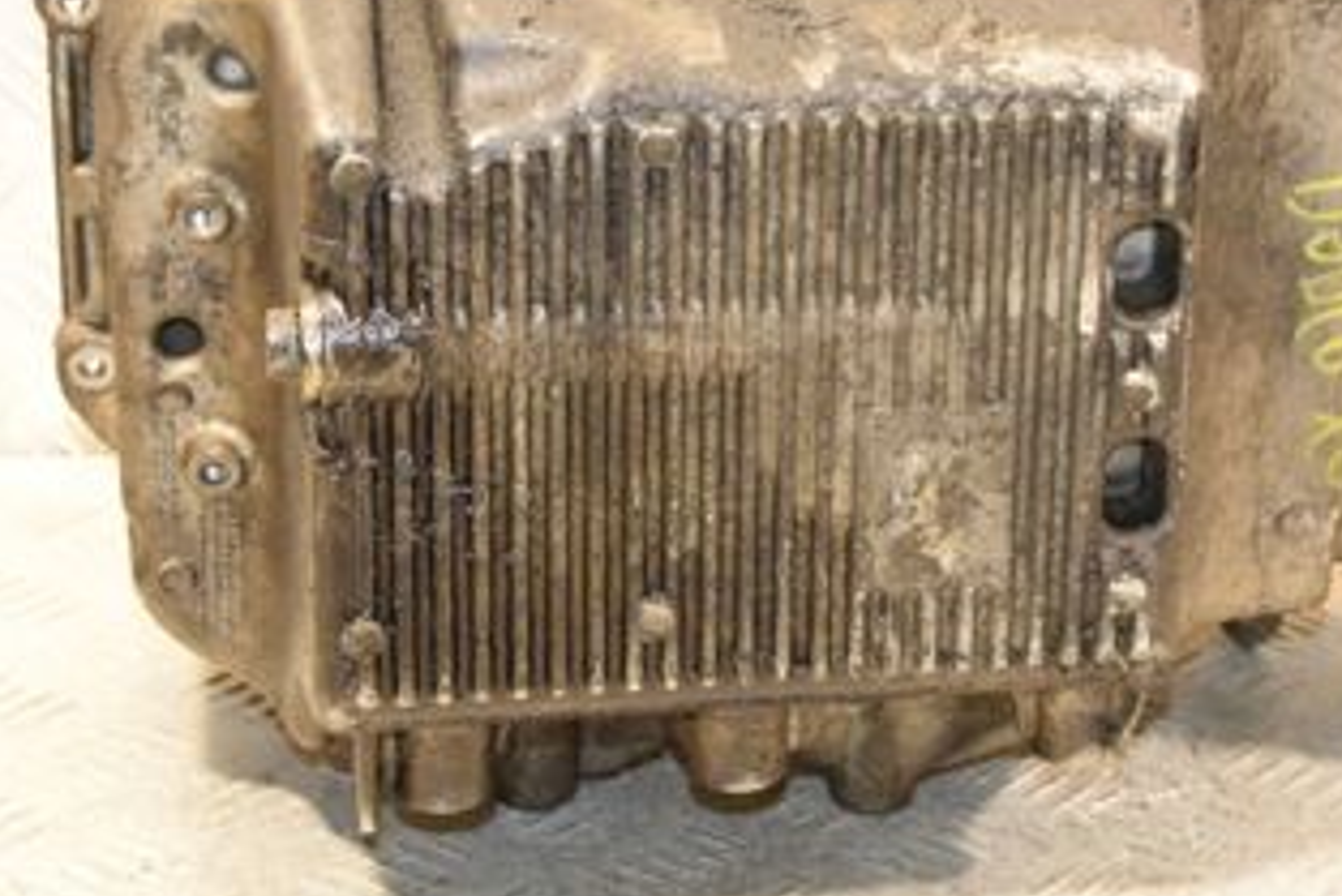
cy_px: 232
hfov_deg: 20.7
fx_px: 3655
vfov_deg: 13.9
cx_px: 918
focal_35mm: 98
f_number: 5.6
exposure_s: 1/100
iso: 1600
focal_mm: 32
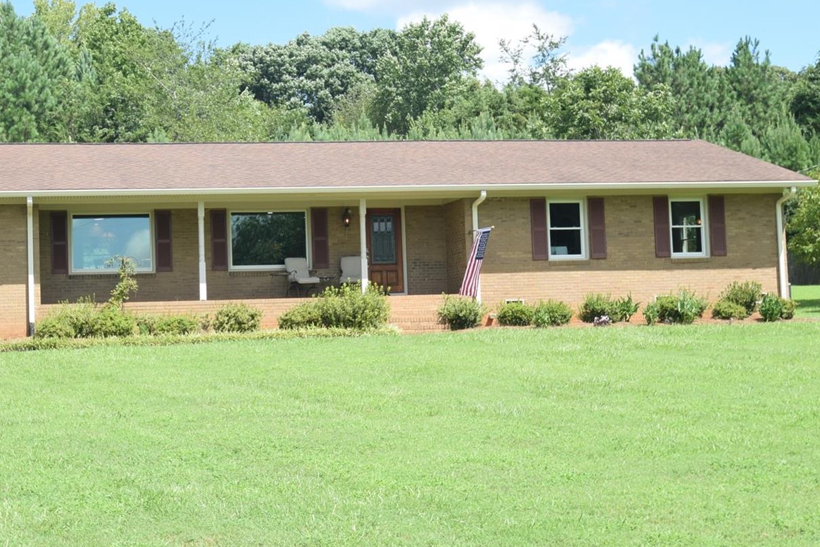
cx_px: 239
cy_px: 220
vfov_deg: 22.2
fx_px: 1390
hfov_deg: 32.4
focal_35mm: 61
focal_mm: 24
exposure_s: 1/320
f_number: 9
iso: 200
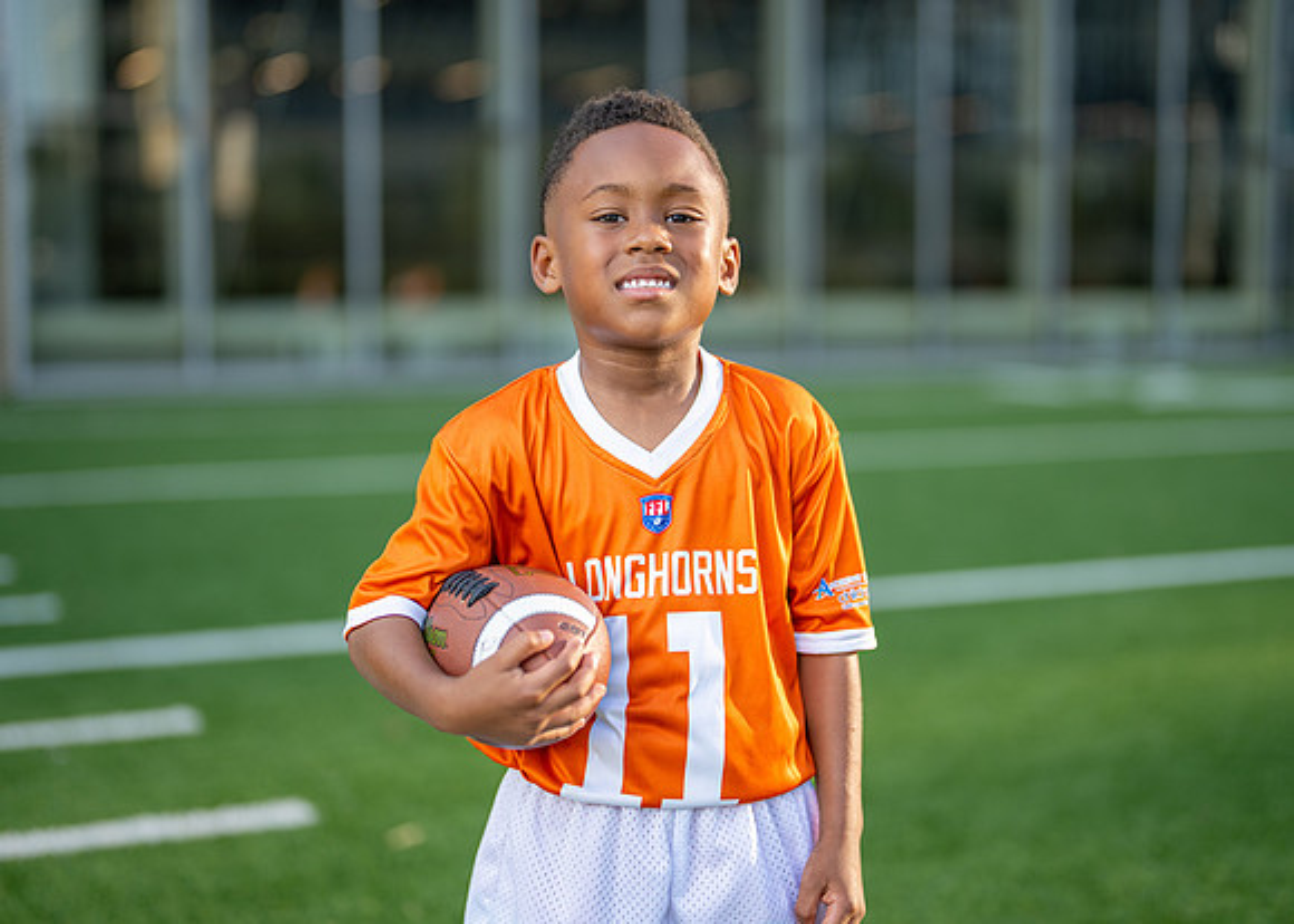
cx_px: 650
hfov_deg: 33.9
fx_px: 2122
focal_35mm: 58
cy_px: 441
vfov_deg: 24.5
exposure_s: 1/1600
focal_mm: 50
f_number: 1.2
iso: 100
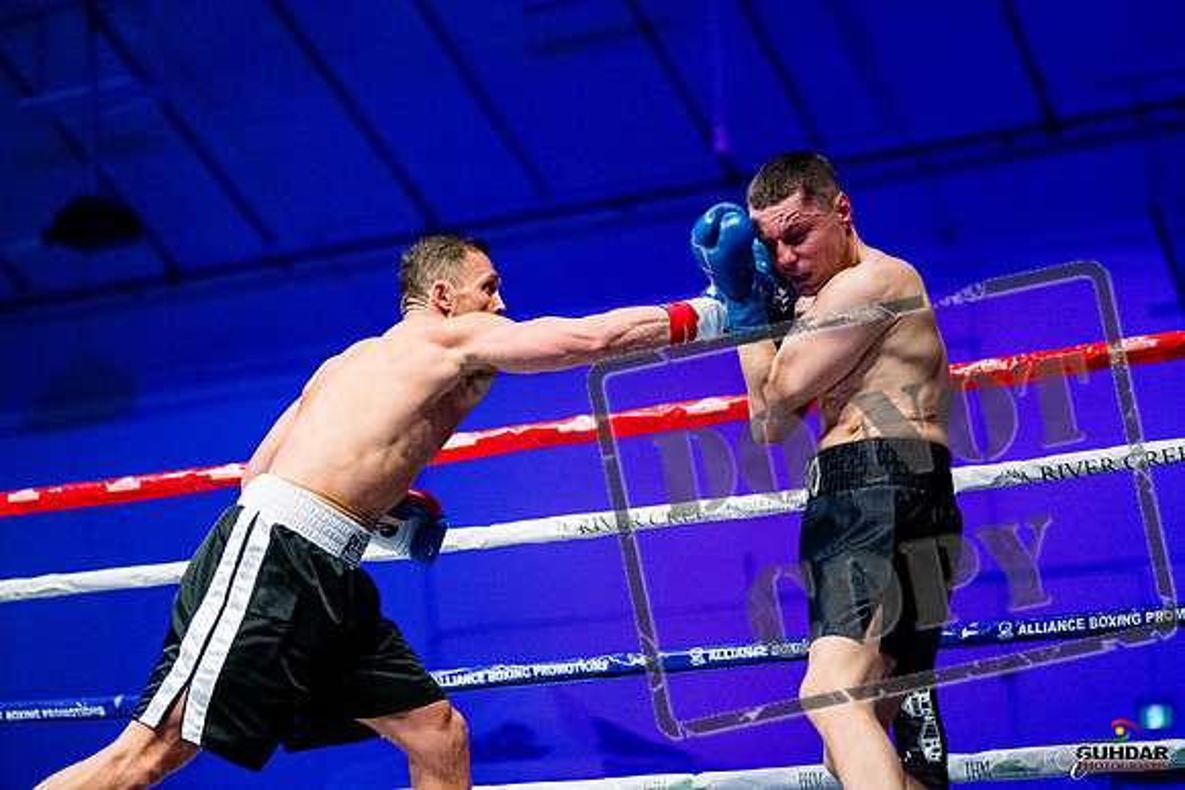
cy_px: 395
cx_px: 592
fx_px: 2469
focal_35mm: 75
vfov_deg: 18.2
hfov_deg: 27.0
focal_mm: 50
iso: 6400
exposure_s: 1/1600
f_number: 1.4
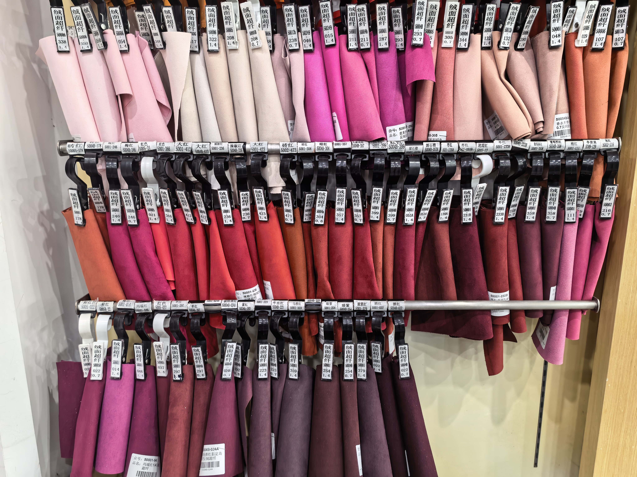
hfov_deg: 69.4
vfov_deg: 54.9
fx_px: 460
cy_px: 238
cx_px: 318
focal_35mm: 25
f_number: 2
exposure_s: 1/50
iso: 250
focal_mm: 6.98
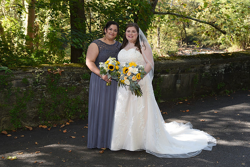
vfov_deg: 26.0
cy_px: 84
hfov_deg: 38.2
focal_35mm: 52
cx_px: 125
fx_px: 361
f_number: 6.3
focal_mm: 52
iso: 640
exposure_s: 1/200
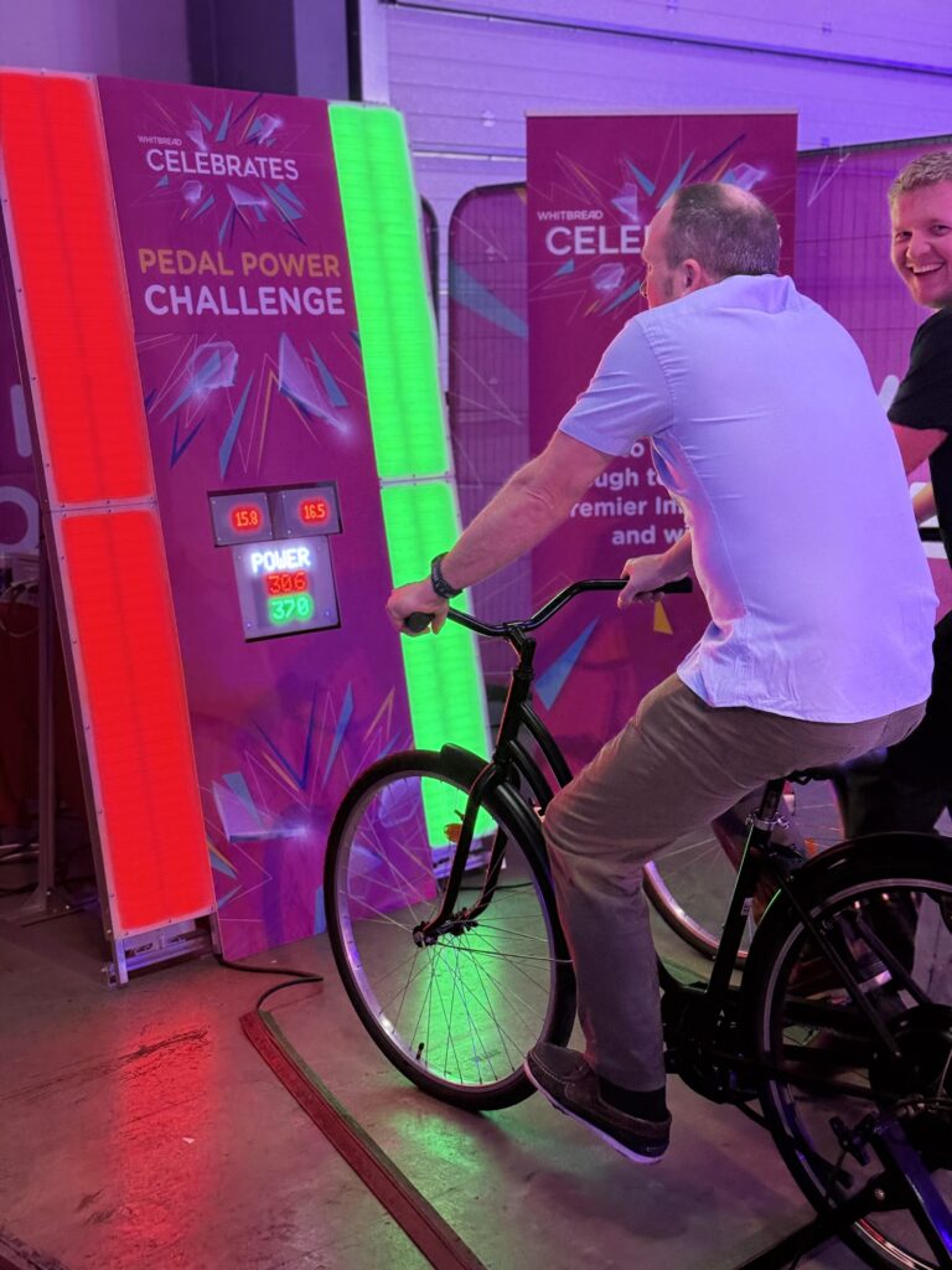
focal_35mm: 48
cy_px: 635
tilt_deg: -9.9
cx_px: 476
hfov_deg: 30.3
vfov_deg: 39.7
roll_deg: +0.2
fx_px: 1760
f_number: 1.78
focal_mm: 6.76
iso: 320
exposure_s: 1/33
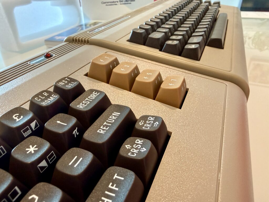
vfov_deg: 56.8
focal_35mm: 24
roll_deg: +3.3
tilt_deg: -32.3
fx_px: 187
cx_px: 134
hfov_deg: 71.6
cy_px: 101
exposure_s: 1/50
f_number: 2.2
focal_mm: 2.22
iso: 320
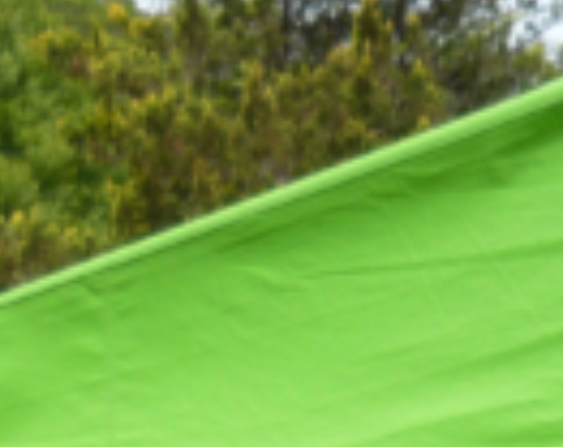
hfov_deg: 13.0
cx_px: 150
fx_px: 2459
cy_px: 885
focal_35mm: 148
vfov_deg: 9.7
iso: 100
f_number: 2.8
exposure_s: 1/1000
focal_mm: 5.5
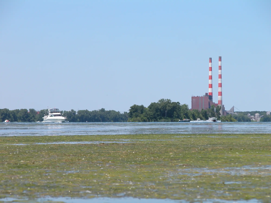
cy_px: 102
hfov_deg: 9.6
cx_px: 136
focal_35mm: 206
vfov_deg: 7.2
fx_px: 1613
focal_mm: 52.4
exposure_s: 1/499
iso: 100
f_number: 5.7
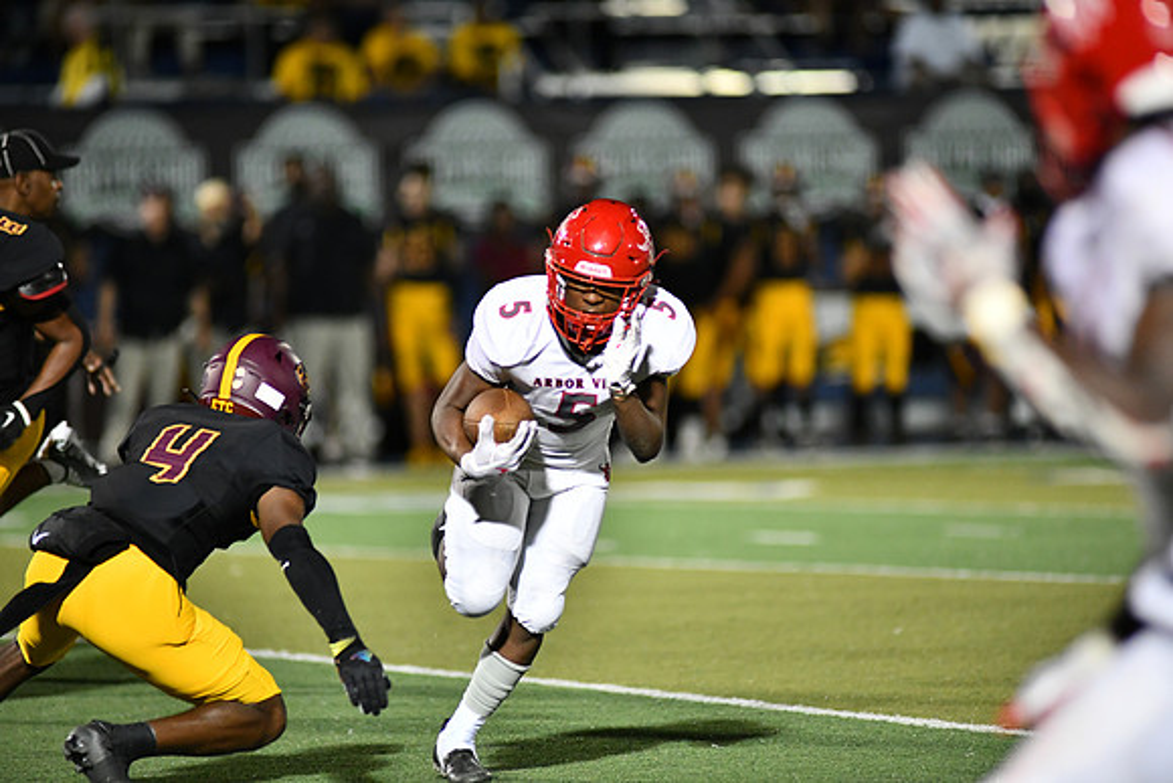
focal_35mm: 300
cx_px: 586
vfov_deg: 4.6
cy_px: 392
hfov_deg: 6.9
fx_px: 9777
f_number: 2.8
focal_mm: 300
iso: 4000
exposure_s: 1/1000
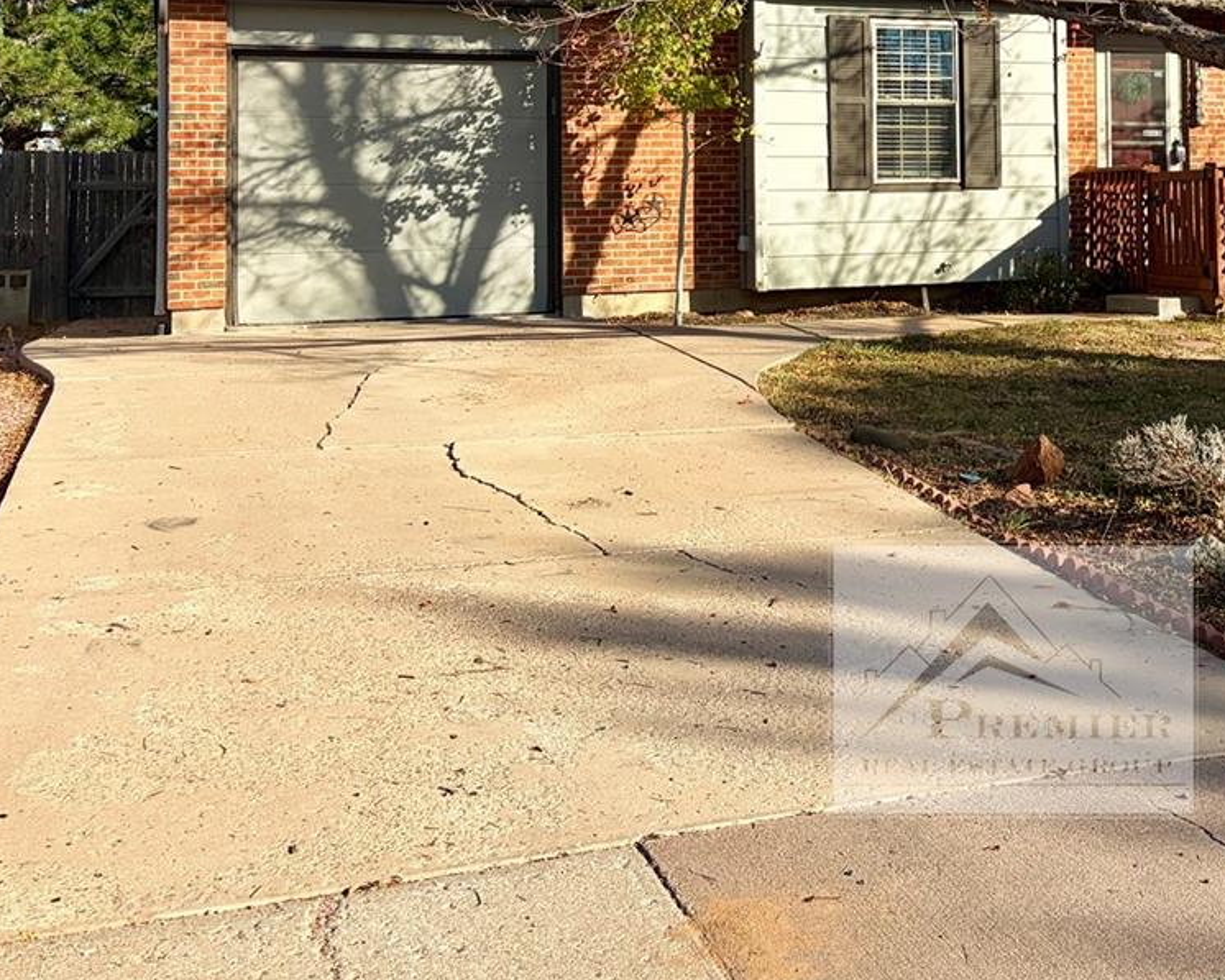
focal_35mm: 49
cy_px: 112
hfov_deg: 36.7
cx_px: 985
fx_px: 1777
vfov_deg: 29.7
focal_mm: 5.96
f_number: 1.6
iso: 50
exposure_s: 1/3279
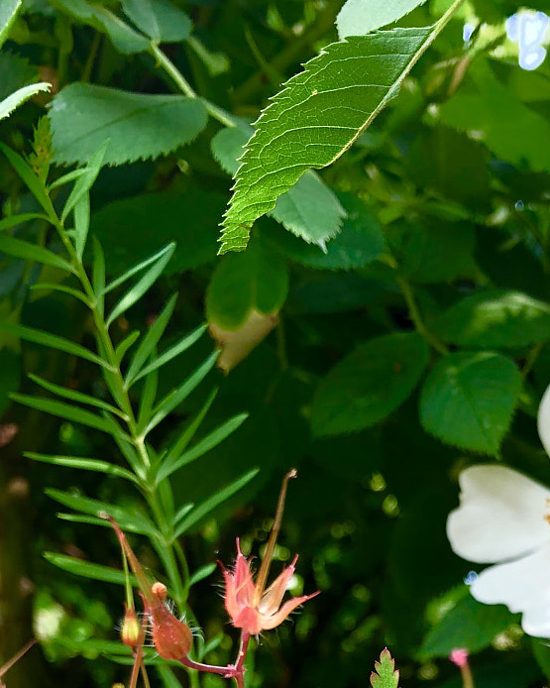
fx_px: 1282
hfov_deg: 23.8
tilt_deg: +7.4
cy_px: 745
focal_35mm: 63
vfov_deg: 27.6
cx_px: 445
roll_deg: -2.6
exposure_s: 1/120
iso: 25
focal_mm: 4
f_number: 1.8
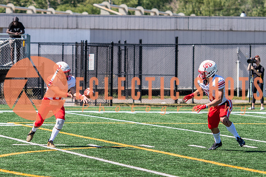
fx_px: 2217
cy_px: 84
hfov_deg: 6.9
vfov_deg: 4.6
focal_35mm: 300
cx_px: 50
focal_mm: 116
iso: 160
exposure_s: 1/2500
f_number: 2.8
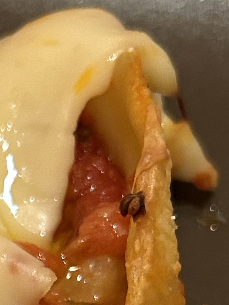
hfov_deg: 10.1
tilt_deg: -62.6
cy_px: 479
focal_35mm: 142
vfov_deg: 13.0
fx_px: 1252
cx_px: -136
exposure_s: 1/50
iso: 400
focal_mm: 5.7
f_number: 1.5
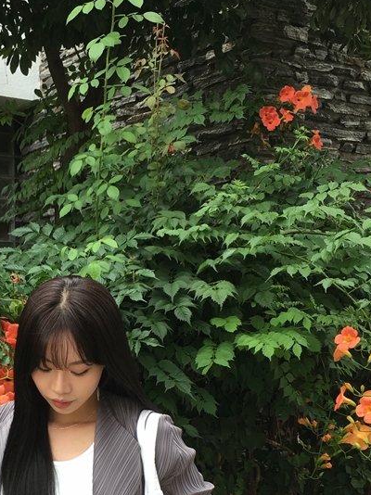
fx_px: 829
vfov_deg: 32.5
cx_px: 64
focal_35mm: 58
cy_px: 384
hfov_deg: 24.7
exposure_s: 1/155
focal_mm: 4.15
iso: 25
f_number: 2.2
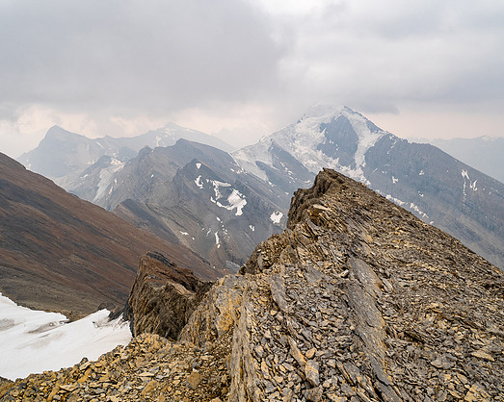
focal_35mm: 26
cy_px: 207
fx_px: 388
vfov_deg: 54.9
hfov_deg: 66.0
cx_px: 264
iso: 200
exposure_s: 1/250
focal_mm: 12
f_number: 8
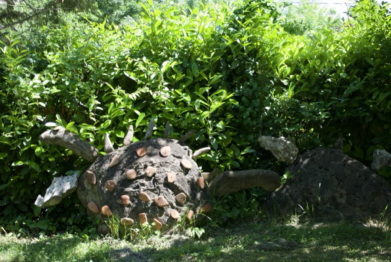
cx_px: 196
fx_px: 620
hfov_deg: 35.0
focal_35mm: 57
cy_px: 131
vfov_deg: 23.8
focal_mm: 38
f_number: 5
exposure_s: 1/100
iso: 100
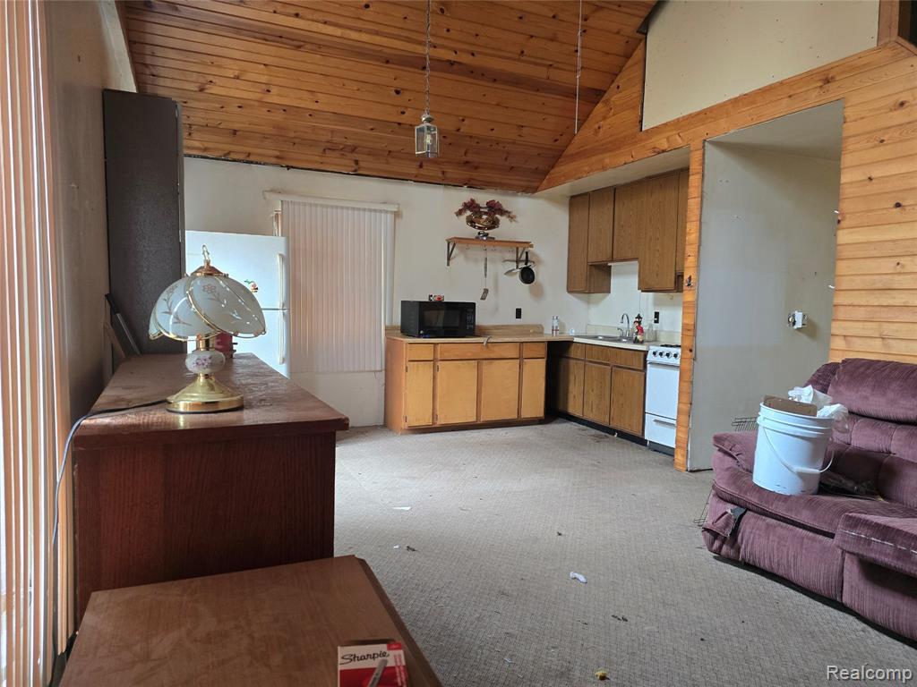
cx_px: 458
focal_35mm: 23
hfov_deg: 73.9
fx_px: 609
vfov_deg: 58.9
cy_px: 344
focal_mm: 6.3
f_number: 1.7
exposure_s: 1/120
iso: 640
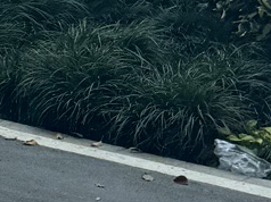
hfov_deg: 8.6
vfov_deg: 6.6
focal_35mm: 202
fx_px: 1580
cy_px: -431
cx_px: -470
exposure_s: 1/1597
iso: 80
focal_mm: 6.86
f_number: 1.78
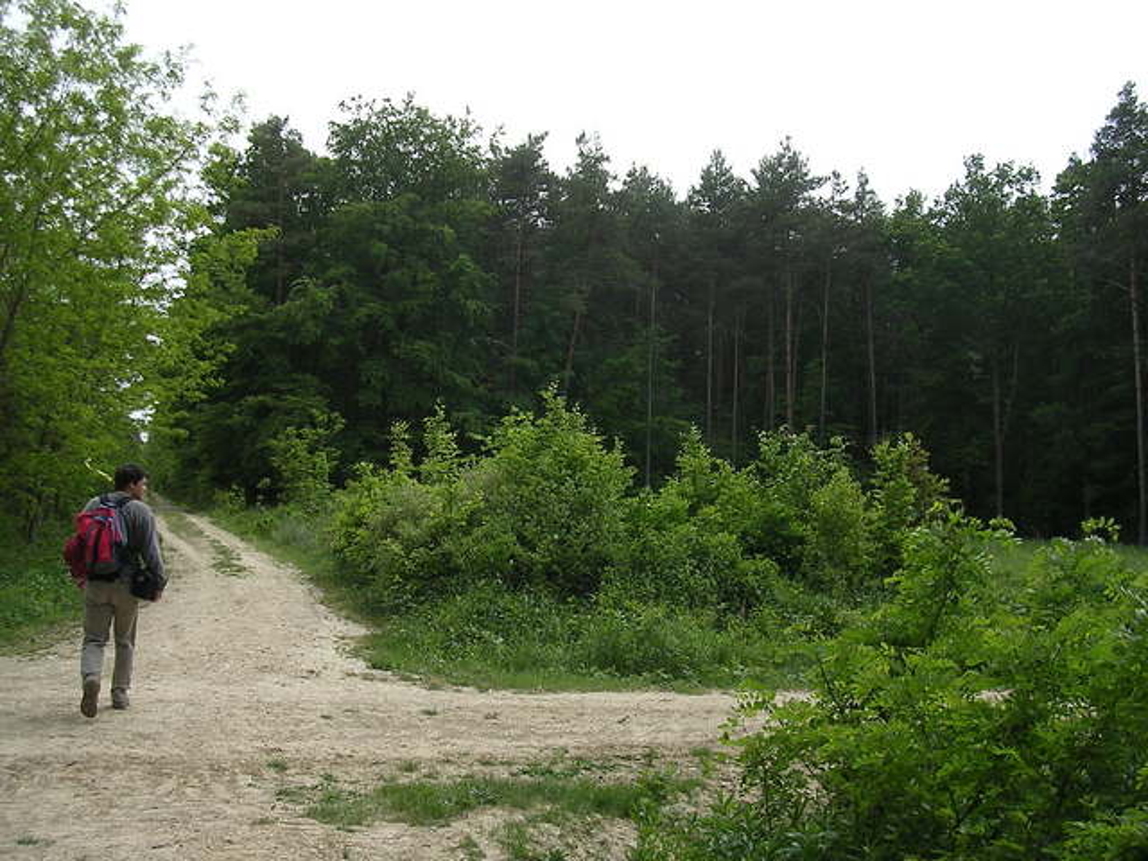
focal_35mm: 38
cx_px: 574
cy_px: 430
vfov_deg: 37.7
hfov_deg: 49.0
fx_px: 1260
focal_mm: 5.8
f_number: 2.8
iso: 100
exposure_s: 1/558
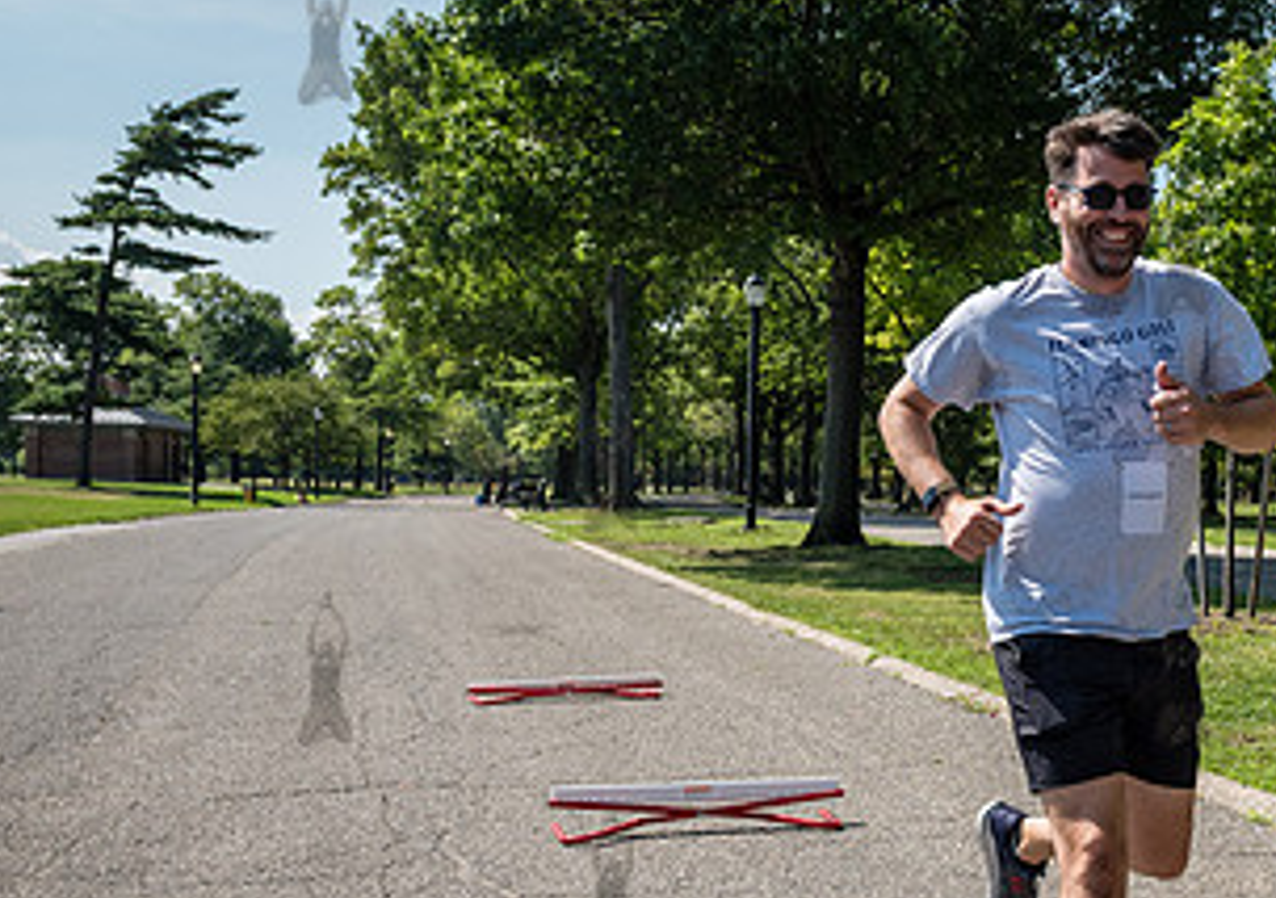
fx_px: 1875
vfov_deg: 26.8
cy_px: 595
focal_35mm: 52
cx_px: 1007
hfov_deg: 36.4
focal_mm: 24
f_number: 5
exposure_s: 1/2000
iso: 400
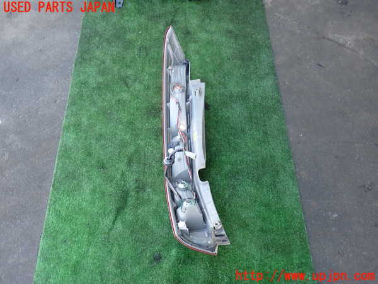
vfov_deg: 46.8
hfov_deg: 60.0
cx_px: 189
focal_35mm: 30
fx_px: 328
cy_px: 142
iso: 200
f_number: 2.3
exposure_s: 1/125
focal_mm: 5.4
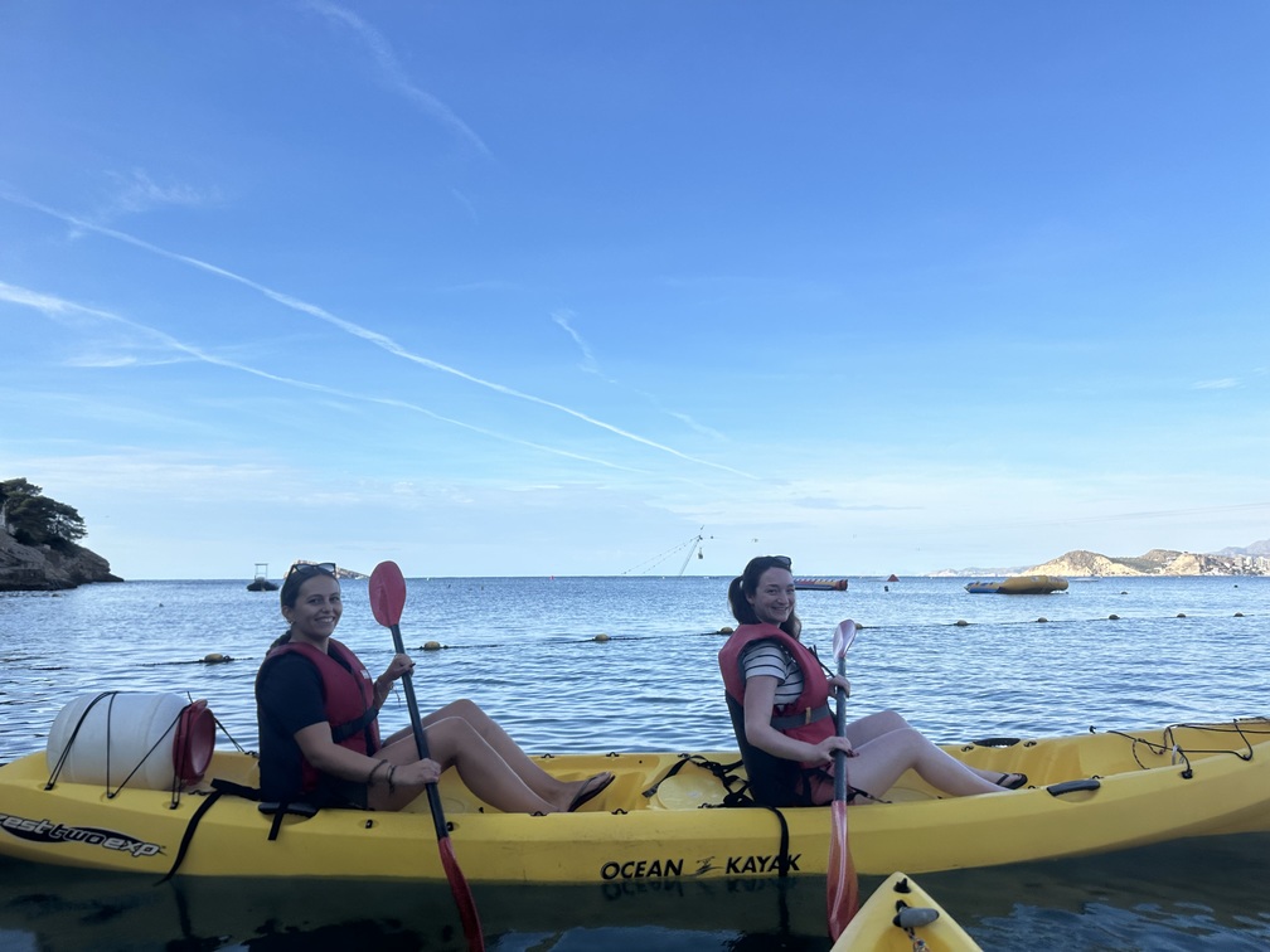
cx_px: 635
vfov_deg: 56.8
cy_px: 476
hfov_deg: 71.6
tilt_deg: +7.8
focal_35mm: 24
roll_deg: +0.0
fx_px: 881
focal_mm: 6.86
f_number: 1.78
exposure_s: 1/3717
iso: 80
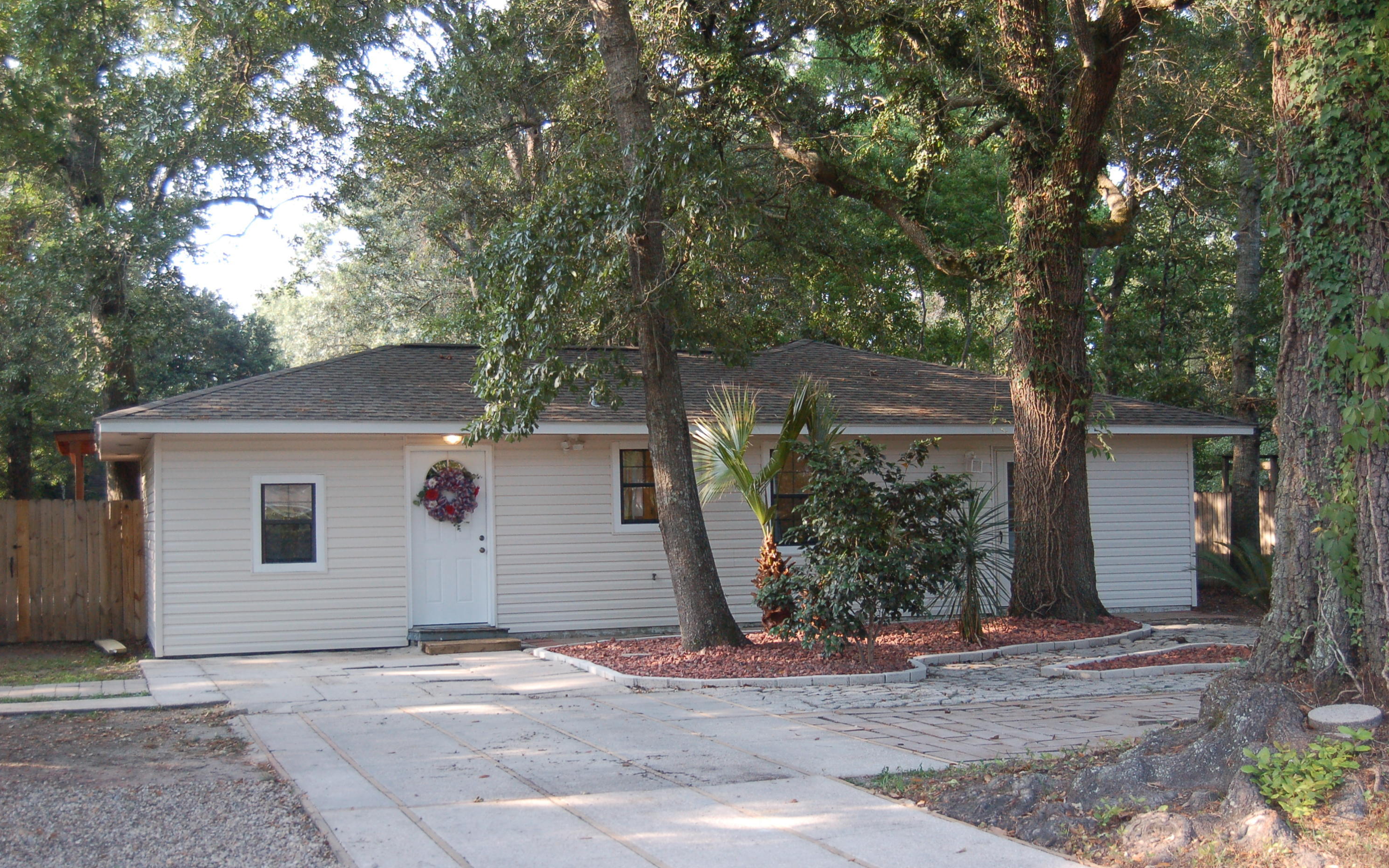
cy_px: 450
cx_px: 695
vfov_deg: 29.9
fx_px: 1628
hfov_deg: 46.2
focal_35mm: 43
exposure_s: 1/125
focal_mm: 28
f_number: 4.2
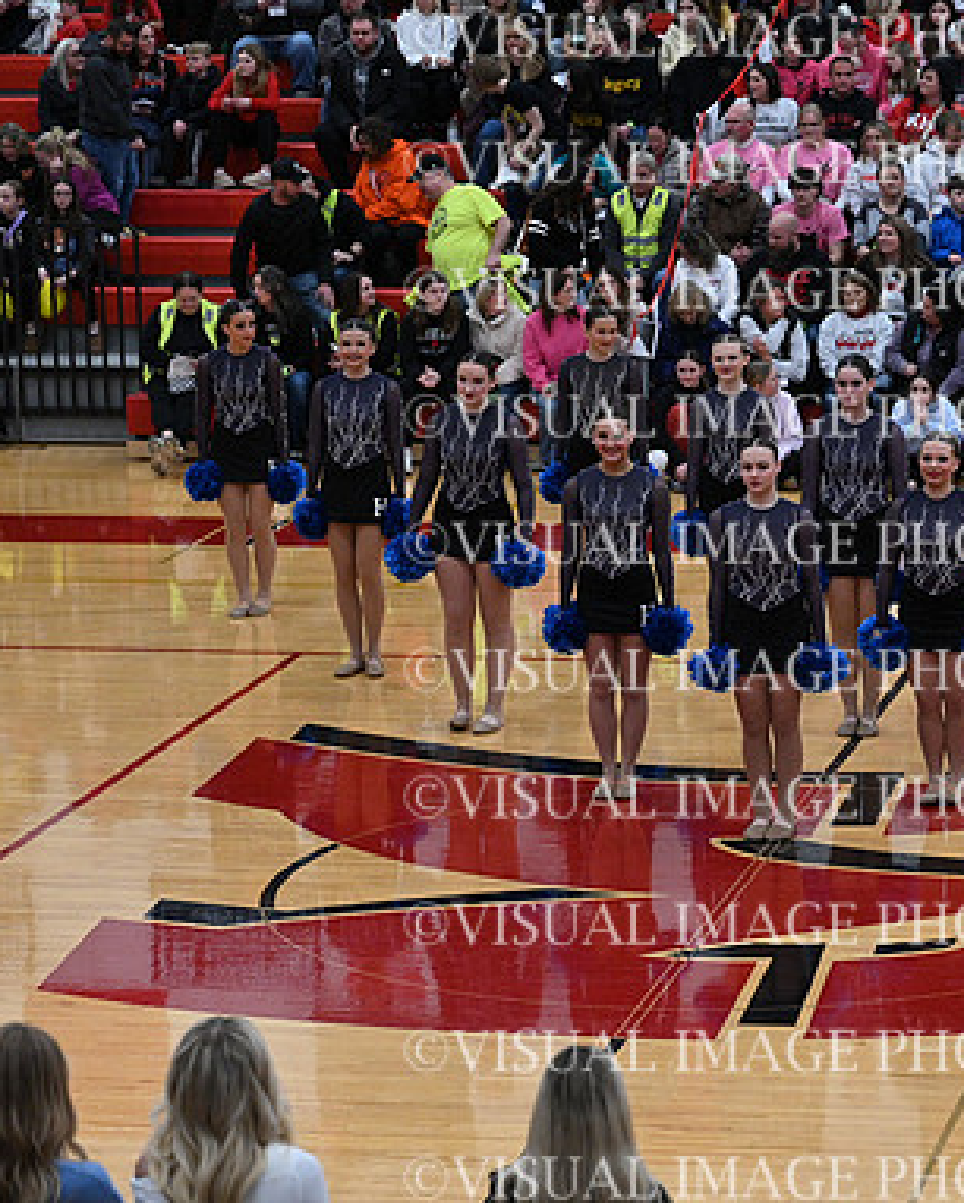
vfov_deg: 14.7
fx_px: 4668
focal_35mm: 131
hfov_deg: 11.7
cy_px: 606
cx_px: 860
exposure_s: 1/400
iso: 4000
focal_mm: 92
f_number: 4
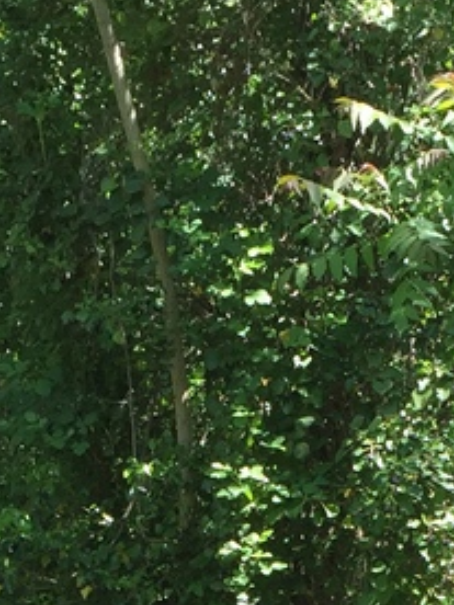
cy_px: 868
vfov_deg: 14.7
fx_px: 2203
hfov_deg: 11.8
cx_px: 290
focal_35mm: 126
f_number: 2.2
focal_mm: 4.15
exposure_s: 1/165
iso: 32
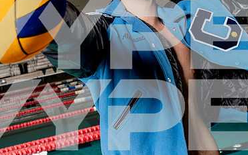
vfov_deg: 20.1
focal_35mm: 64
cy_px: 34
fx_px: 432
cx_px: 97
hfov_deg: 31.9
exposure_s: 1/250
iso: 400
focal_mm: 40
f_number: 6.3
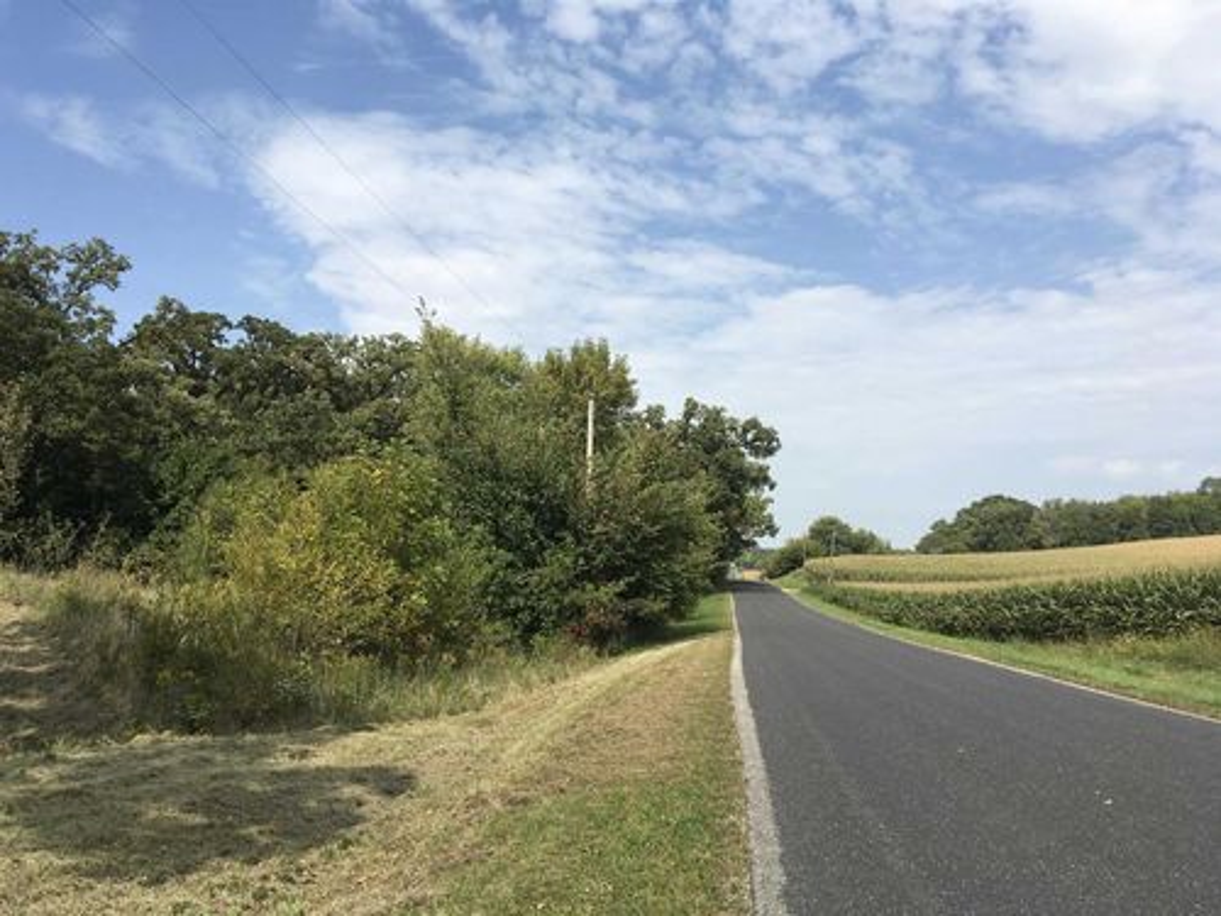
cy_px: 458
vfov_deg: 48.2
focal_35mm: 29
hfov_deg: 61.7
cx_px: 610
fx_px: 1023
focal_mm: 4.15
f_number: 2.2
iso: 25
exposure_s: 1/1748
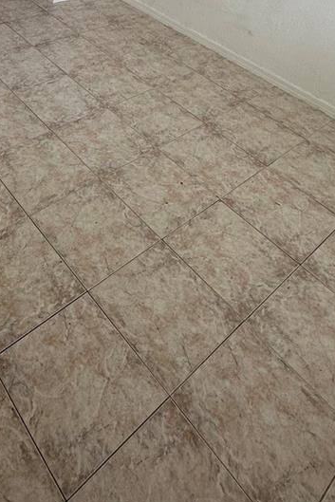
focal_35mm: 33
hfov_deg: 38.6
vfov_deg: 49.9
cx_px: 72
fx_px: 460
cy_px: 37
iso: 100
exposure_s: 1/99
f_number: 2.2
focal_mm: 2.22
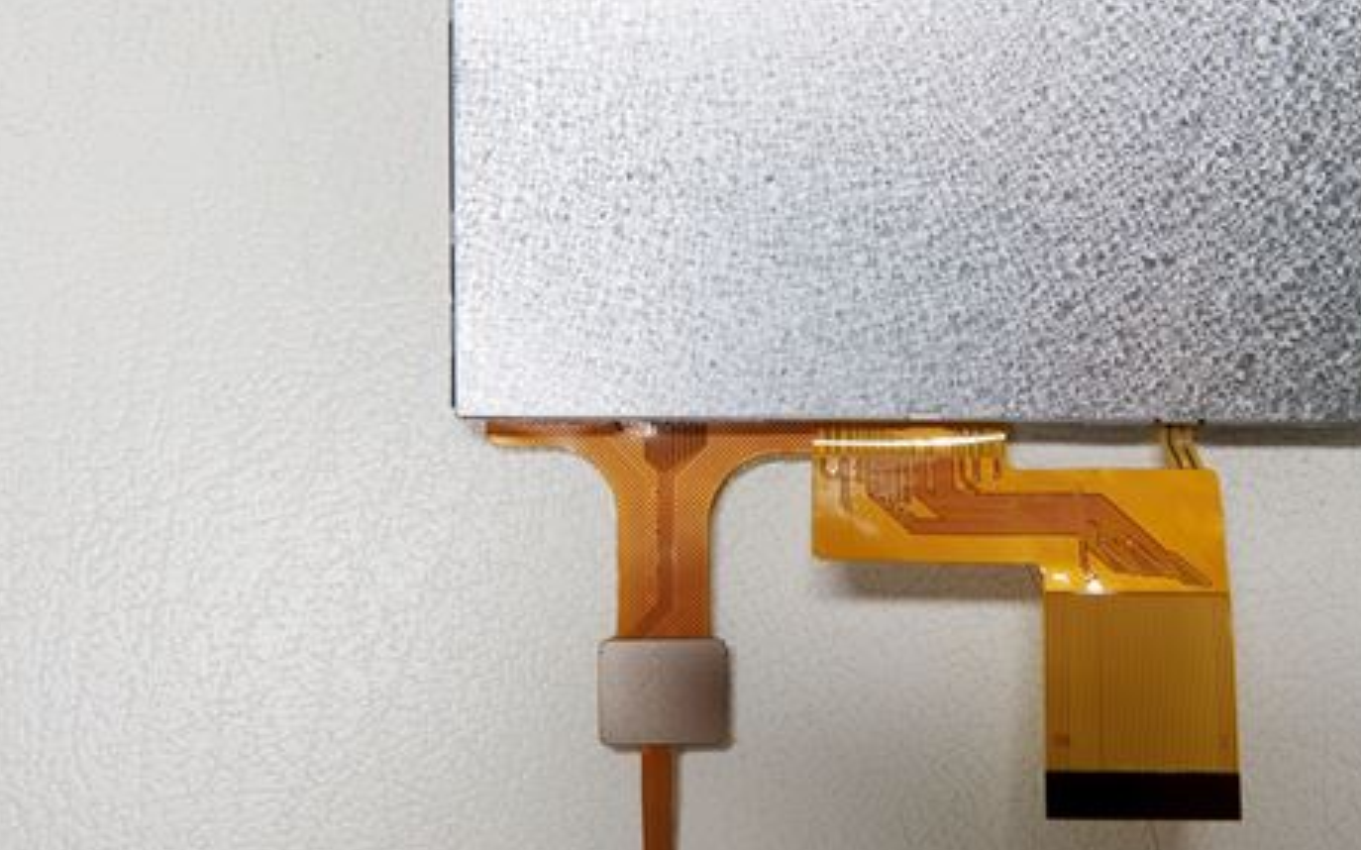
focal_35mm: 39
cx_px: 871
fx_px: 1446
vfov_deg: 32.7
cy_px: 407
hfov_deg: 49.8
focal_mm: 8.84
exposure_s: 1/50
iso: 100
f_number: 2.5
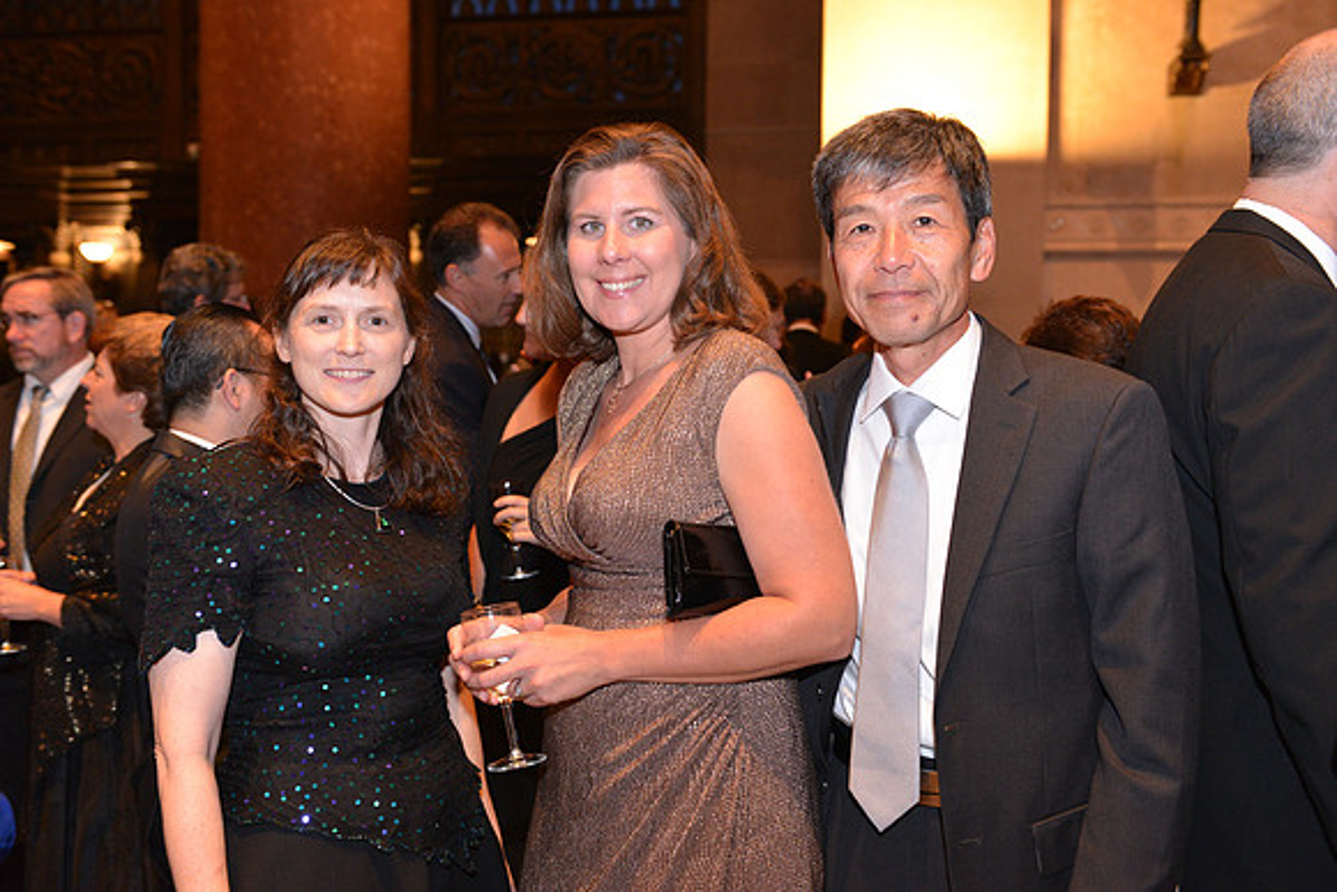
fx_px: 1412
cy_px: 446
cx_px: 668
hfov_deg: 50.7
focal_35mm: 38
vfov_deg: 35.1
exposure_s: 1/60
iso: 2800
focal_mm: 38
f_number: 3.5
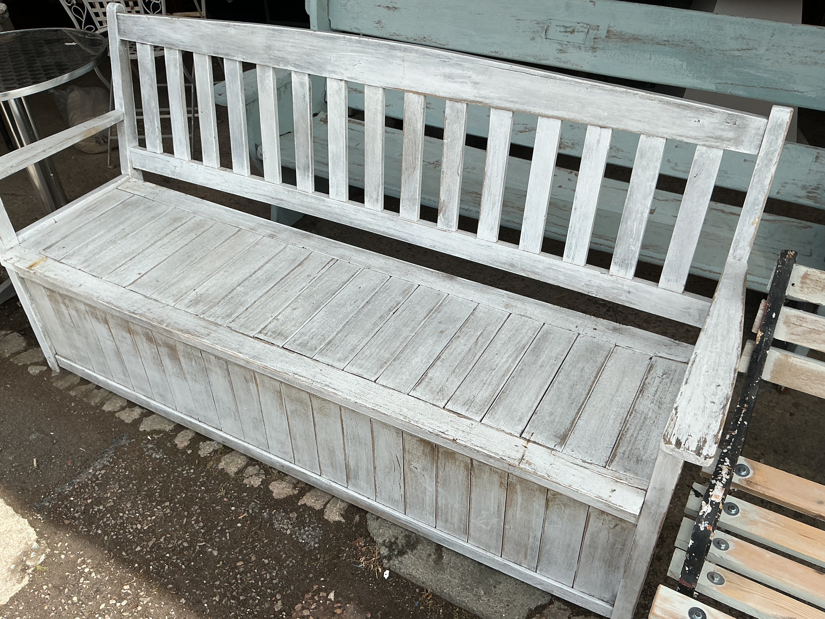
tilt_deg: -38.5
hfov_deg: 61.7
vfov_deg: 48.2
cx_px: 412
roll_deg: +0.5
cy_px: 310
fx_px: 691
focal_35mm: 29
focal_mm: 3
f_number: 1.8
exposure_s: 1/1221
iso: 25
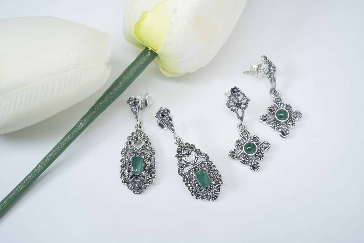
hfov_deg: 39.6
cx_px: 182
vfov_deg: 27.0
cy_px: 122
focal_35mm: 50
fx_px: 506
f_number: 10
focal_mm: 50
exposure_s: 1/50
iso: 200
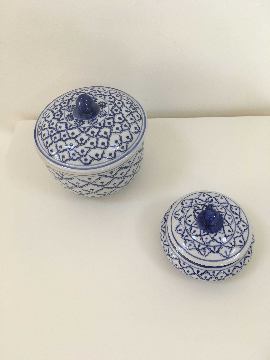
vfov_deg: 61.7
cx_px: 135
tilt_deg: -56.3
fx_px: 302
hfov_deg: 48.2
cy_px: 180
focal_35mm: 29
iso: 25
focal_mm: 4.15
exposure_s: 1/115
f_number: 2.2
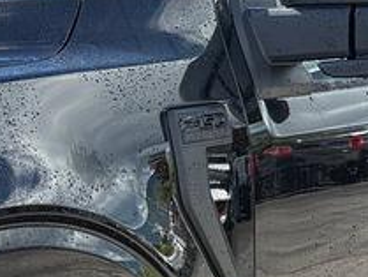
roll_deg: +1.7
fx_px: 1691
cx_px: -160
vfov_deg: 9.3
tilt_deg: -6.7
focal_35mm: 159
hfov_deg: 11.9
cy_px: 210
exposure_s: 1/1337
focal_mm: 5.96
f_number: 1.6
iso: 64
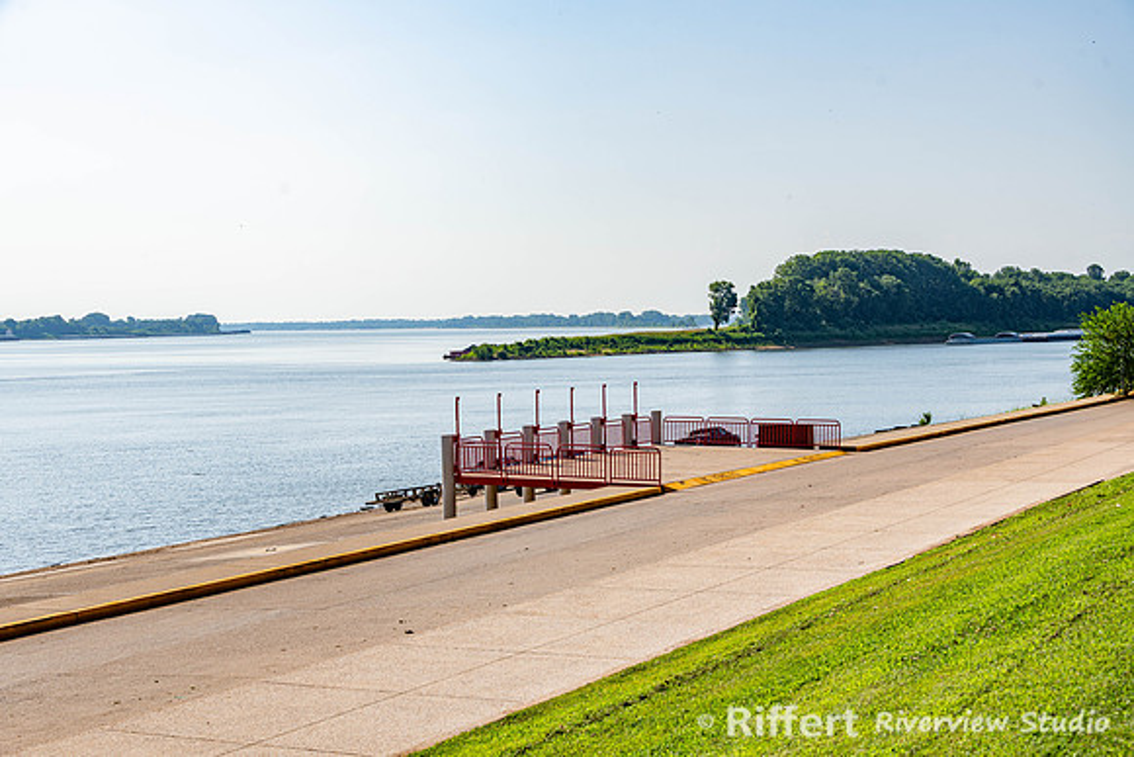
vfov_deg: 24.6
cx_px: 567
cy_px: 378
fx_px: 1733
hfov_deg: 36.2
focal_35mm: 55
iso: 64
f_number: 8
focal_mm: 55
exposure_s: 1/160
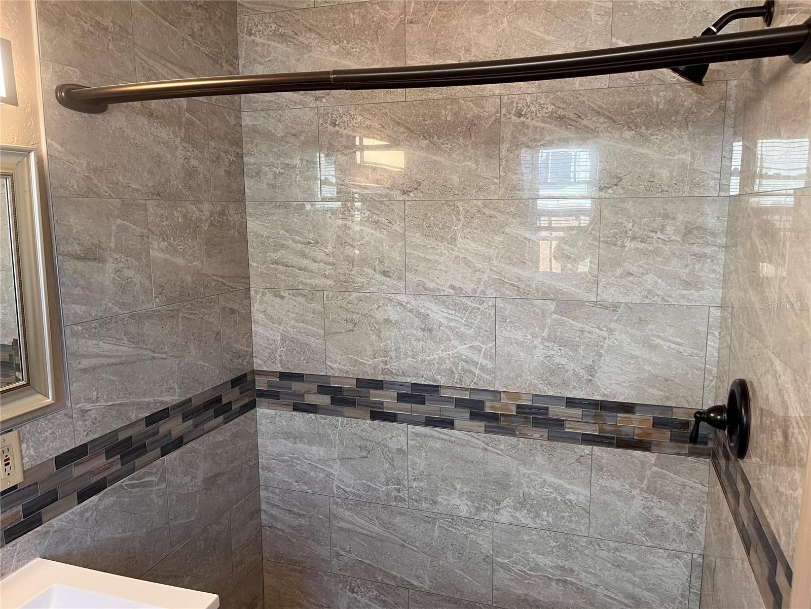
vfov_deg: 53.1
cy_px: 304
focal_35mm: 26
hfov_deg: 67.3
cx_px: 406
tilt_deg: -10.2
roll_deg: +0.3
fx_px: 609
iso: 100
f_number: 1.6
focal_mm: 5.1
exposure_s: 1/60
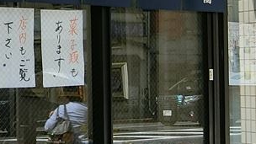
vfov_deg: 11.1
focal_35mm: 109
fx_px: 740
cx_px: 6
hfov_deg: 19.1
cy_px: 67
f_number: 2.7
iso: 80
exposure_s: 1/640
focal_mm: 4.06
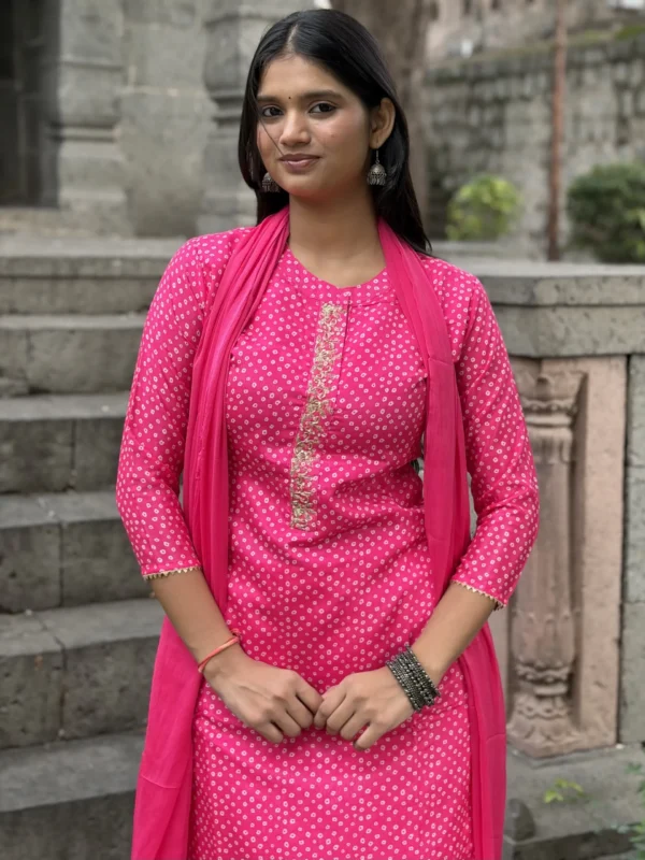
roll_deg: -0.8
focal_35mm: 52
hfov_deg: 28.0
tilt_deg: -5.2
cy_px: 430
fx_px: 1292
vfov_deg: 36.8
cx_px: 322
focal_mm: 5.96
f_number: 1.6
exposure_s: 1/417
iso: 50
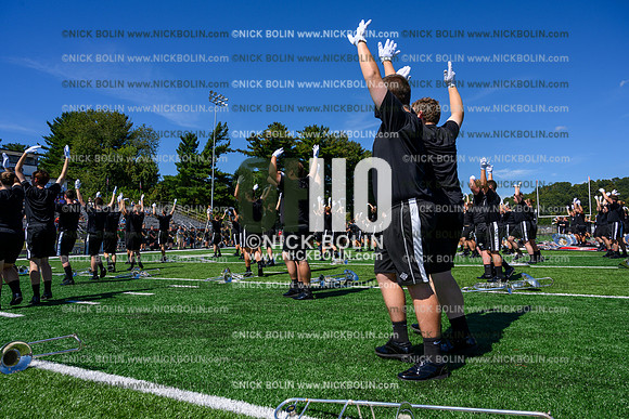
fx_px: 419
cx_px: 314
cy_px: 210
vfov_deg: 53.2
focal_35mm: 24
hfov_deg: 73.7
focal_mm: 24
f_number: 8
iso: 160
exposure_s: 1/640
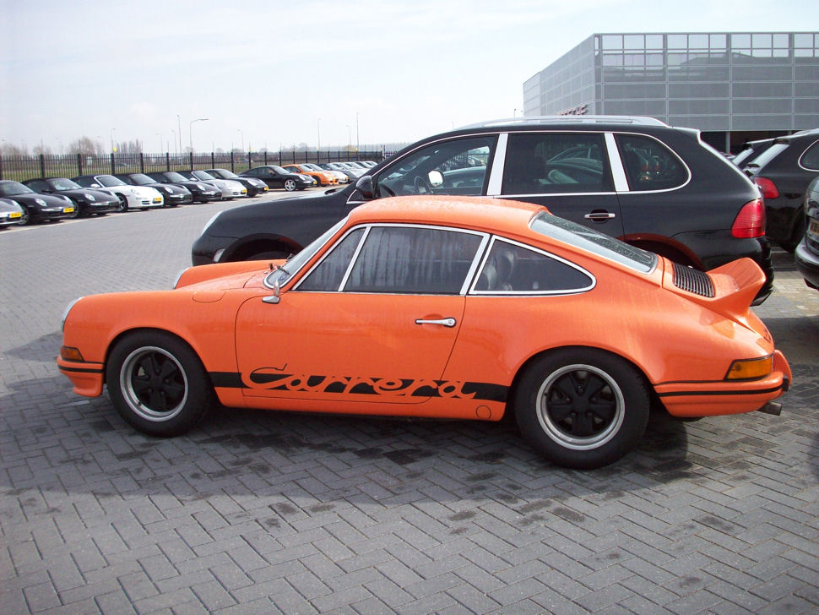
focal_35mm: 37
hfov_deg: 50.1
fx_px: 876
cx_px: 410
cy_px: 308
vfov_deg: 38.7
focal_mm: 6.2
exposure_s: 1/723
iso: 80
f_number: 2.8
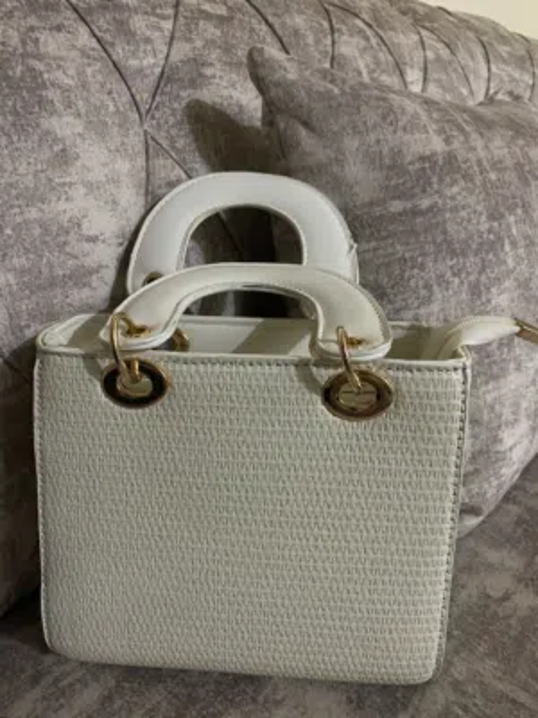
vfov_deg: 67.3
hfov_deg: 53.1
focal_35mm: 26
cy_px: 359
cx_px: 269
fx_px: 539
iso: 640
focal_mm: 4.25
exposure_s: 1/25
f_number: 1.8
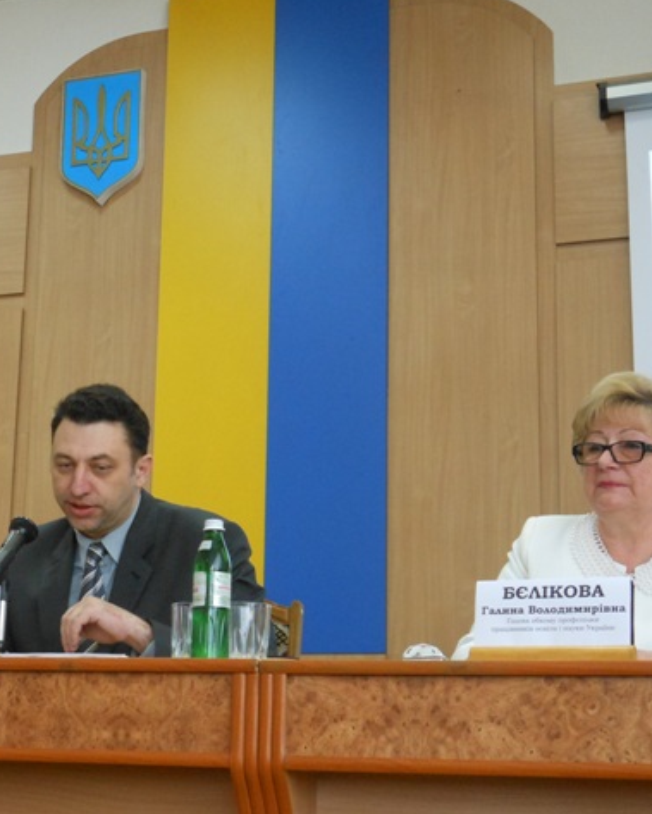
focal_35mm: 66
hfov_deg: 23.1
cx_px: 224
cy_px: 404
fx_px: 1590
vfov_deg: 28.7
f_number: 4
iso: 400
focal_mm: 8.9
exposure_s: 1/20
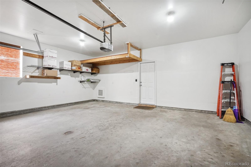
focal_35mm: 16
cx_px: 126
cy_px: 84
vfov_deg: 73.7
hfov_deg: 96.7
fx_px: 112
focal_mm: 16
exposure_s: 1.6
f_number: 11
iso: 400
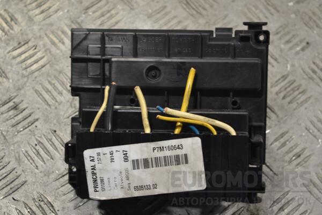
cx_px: 161
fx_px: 671
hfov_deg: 27.0
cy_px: 108
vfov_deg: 18.2
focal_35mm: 75
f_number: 5.6
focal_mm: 50
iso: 400
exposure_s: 1/80
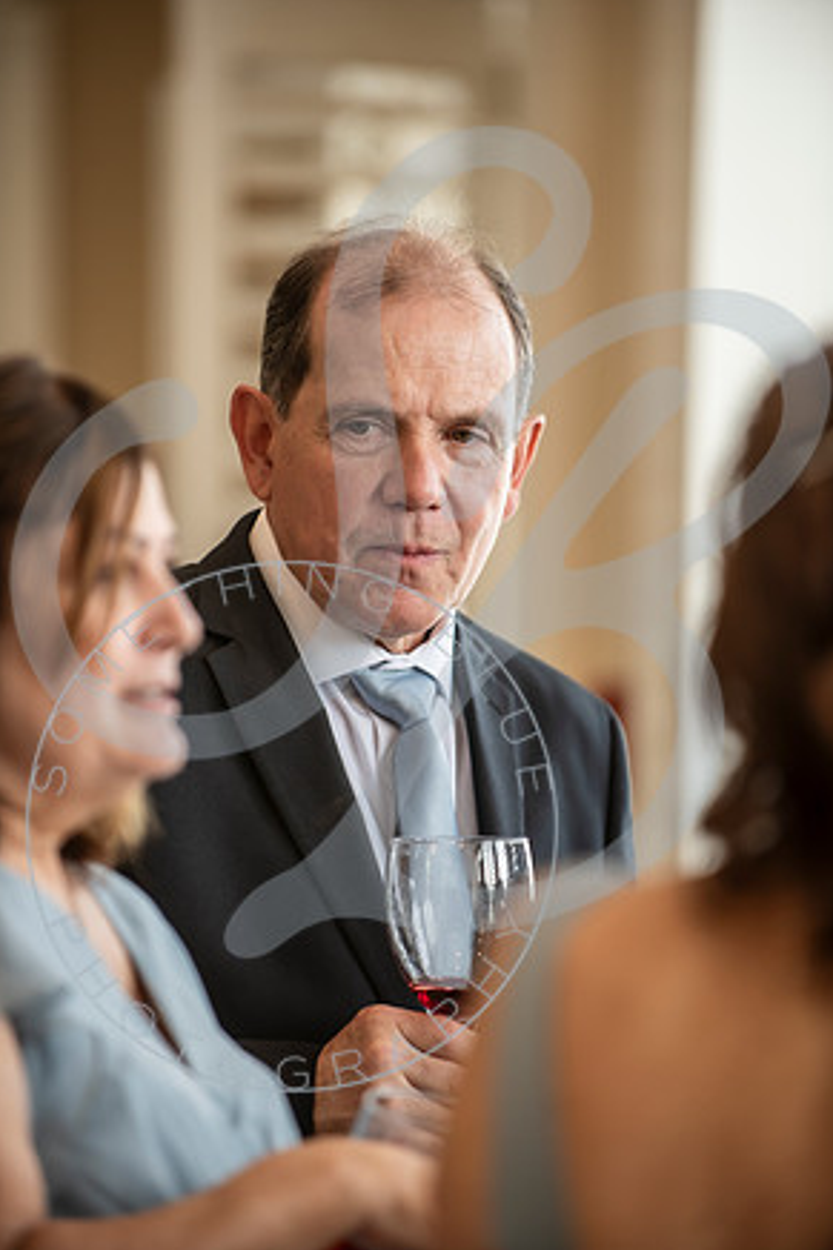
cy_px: 609
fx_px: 7155
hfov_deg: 6.7
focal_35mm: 206
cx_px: 421
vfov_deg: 10.0
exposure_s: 1/250
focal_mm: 200
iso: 500
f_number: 2.8
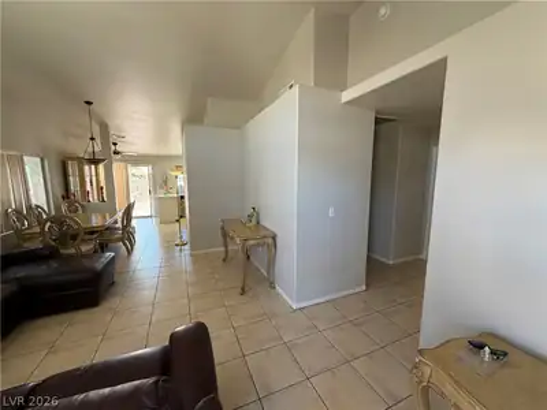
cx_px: 274
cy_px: 205
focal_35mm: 14
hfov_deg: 102.1
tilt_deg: -6.3
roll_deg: +0.4
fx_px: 221
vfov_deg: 85.7
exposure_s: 1/121
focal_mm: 2.22
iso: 200
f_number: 2.2
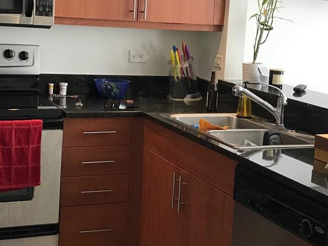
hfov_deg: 27.7
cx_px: 187
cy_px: 105
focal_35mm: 70
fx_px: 663
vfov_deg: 21.0
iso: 25
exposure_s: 1/30
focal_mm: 3.99
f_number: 1.8
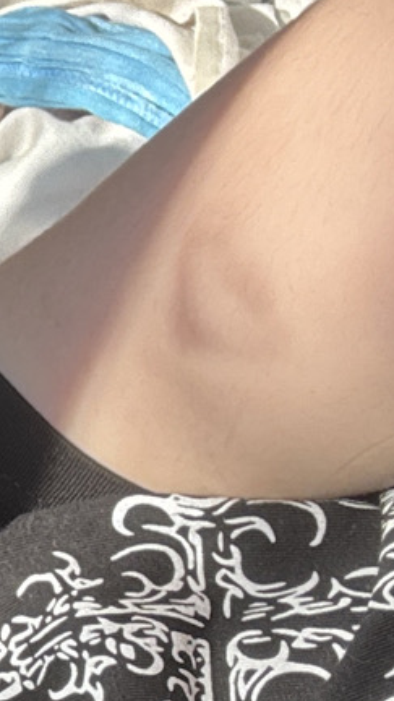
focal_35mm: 116
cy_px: 691
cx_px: -752
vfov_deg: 18.0
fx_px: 2154
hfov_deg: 8.8
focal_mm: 2.69
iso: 20
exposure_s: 1/146
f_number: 1.9
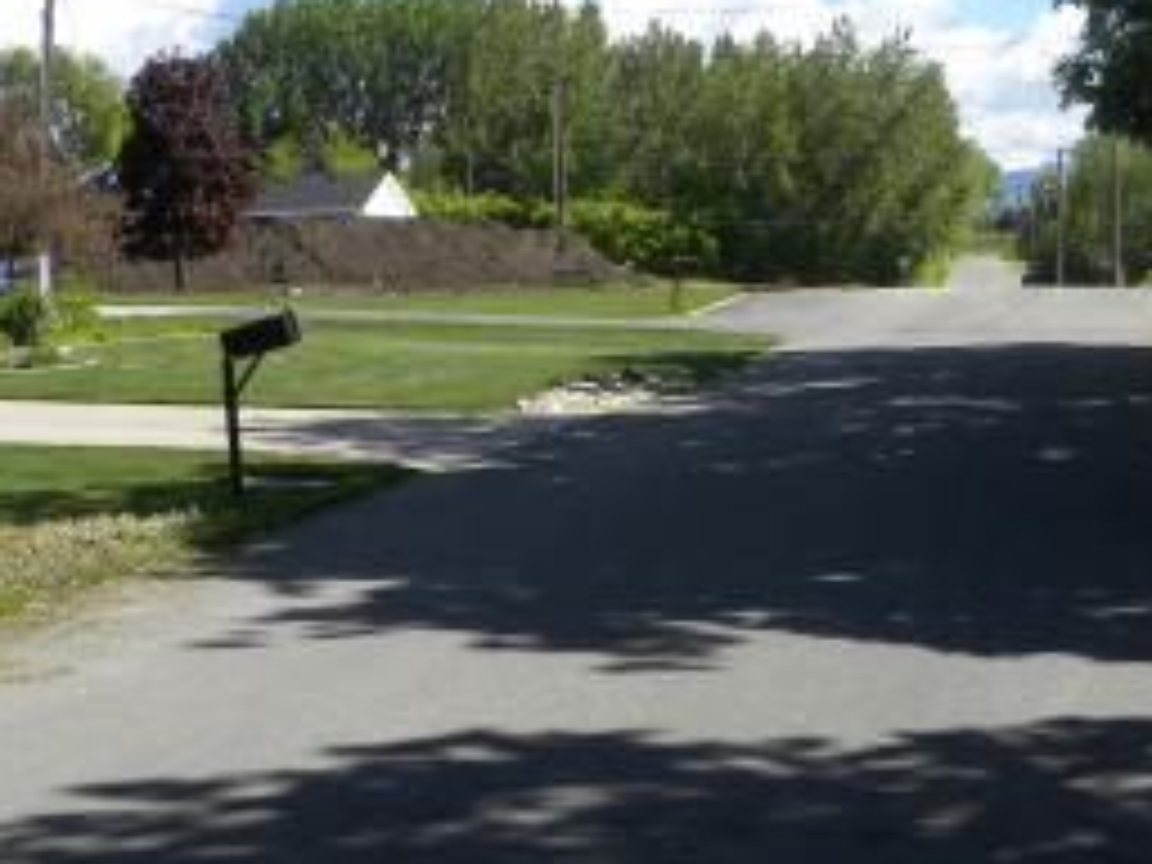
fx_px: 2163
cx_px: 626
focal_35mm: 65
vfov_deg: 22.4
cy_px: 225
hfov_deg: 29.8
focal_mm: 4.6
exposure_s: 1/282
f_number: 5
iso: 64
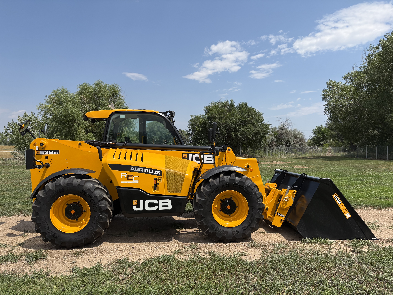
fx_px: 295
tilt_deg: +0.3
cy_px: 148
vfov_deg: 53.1
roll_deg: +1.4
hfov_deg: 67.3
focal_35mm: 26
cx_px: 196
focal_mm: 5.96
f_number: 1.6
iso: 50
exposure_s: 1/4329
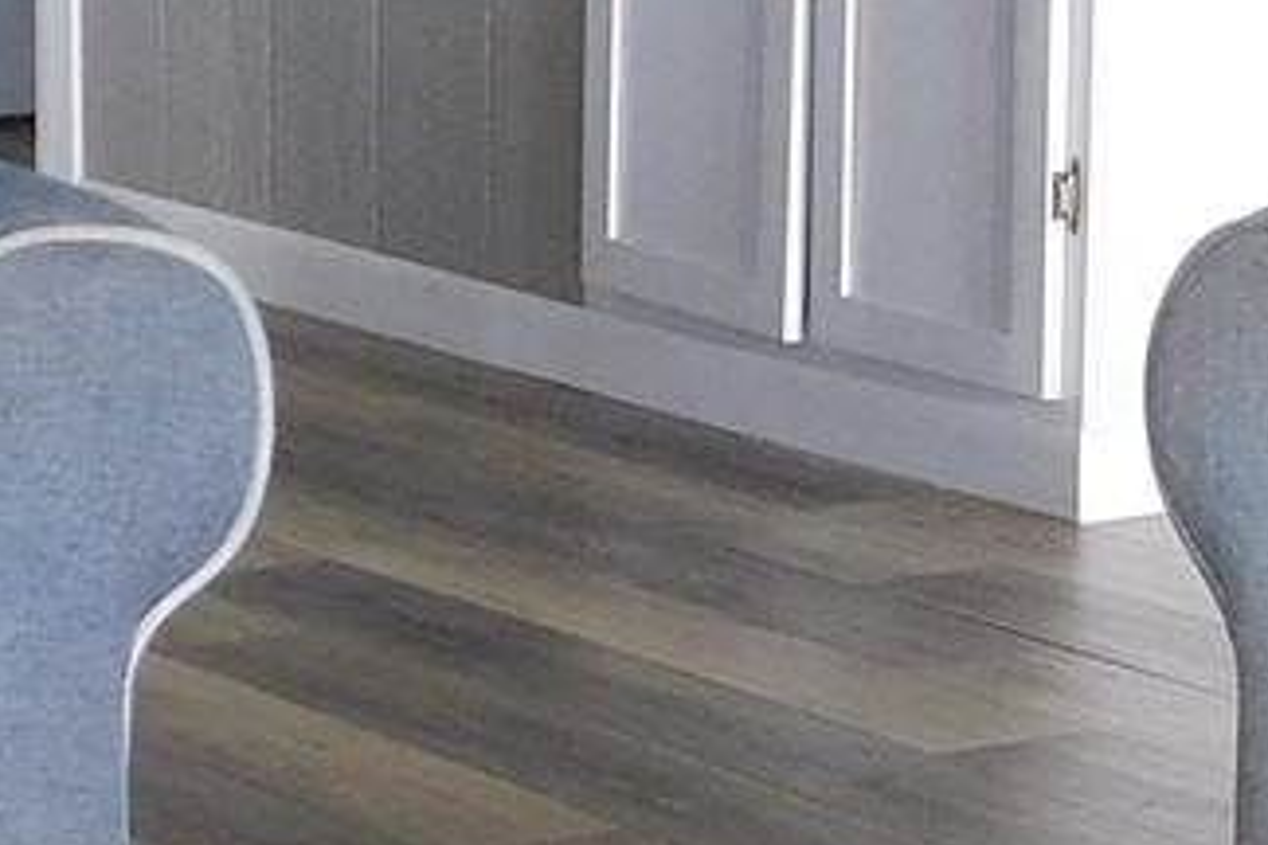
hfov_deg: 10.4
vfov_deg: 7.0
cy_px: 454
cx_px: 986
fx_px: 6938
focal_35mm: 197
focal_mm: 5.3
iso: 200
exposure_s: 1/30
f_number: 3.2
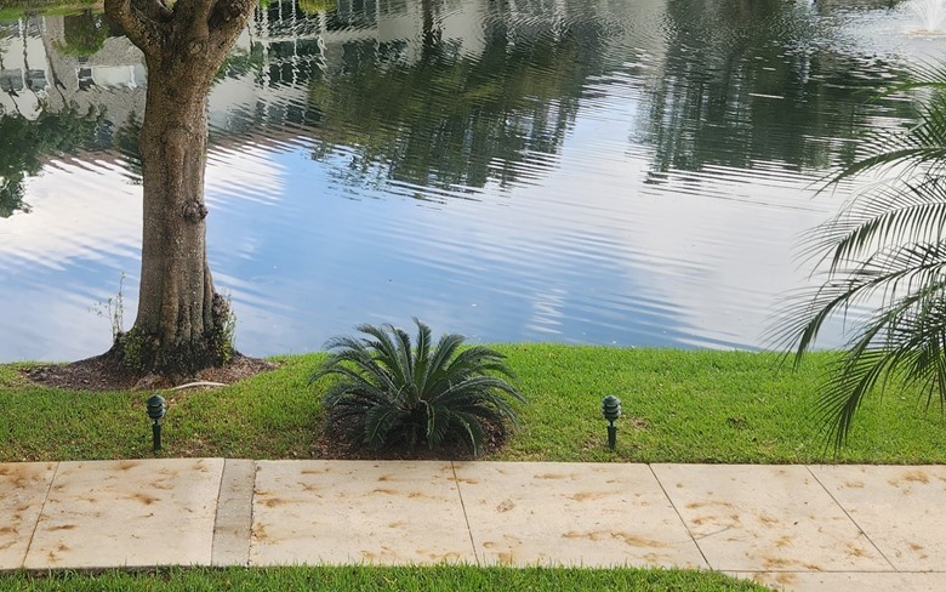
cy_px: 62
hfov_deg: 39.7
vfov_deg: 25.1
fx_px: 1289
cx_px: 292
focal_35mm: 50
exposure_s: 1/253
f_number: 1.8
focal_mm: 5.4
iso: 20
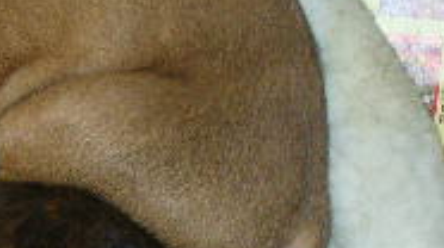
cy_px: 315
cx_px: -162
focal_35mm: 139
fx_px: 1634
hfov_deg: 14.7
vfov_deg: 8.6
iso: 100
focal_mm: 6.1
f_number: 2.8
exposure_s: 1/60
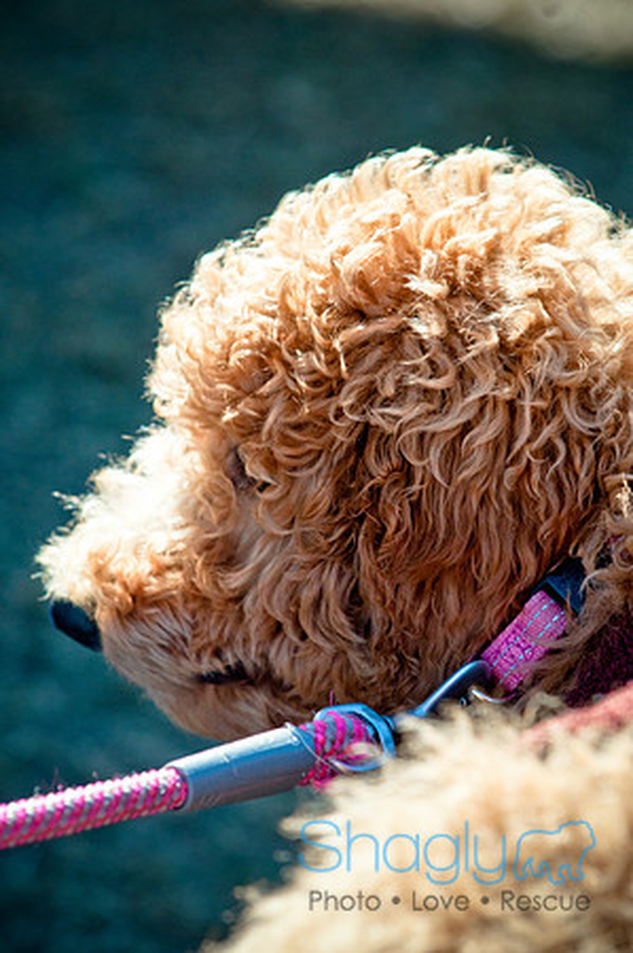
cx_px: 316
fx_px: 7930
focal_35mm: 300
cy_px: 476
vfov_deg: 6.9
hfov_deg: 4.6
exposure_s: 1/1000
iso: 400
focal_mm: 200
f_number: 5.6
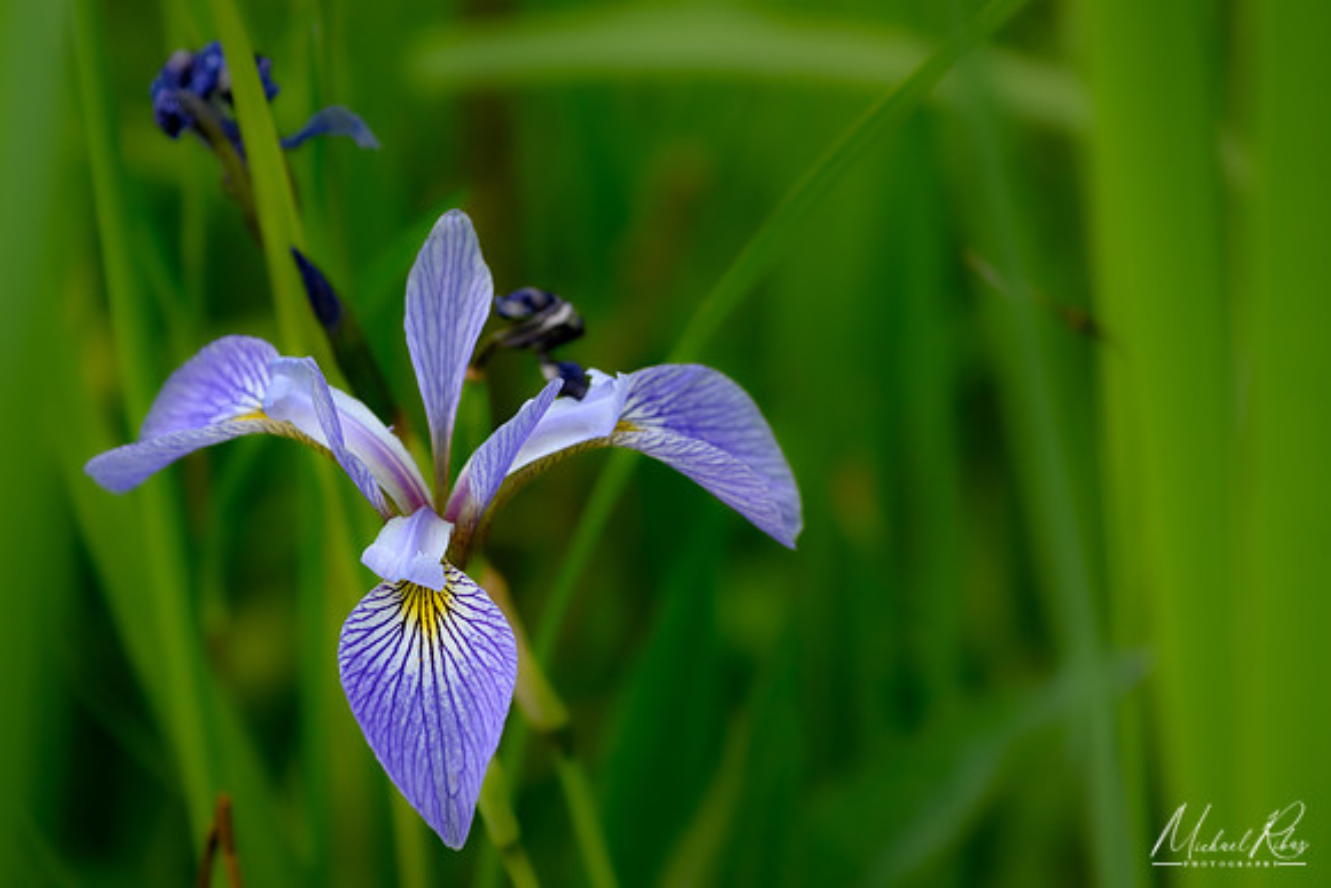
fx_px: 11094
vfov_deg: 4.6
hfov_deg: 6.9
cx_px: 666
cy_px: 444
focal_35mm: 300
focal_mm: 200
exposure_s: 1/200
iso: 400
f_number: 5.6
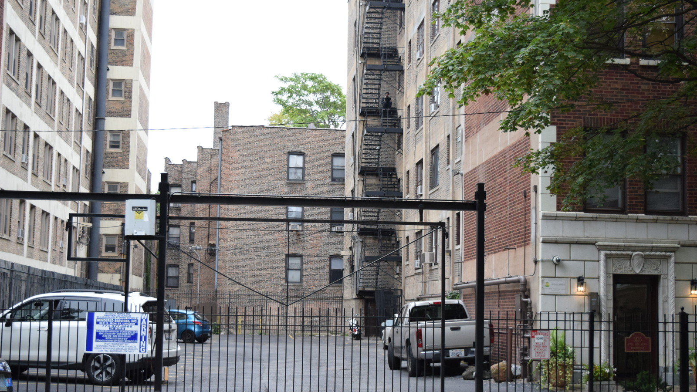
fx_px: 998
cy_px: 210
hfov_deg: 38.5
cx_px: 347
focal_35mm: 54
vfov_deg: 22.2
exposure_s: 1/800
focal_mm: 34
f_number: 5
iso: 1600
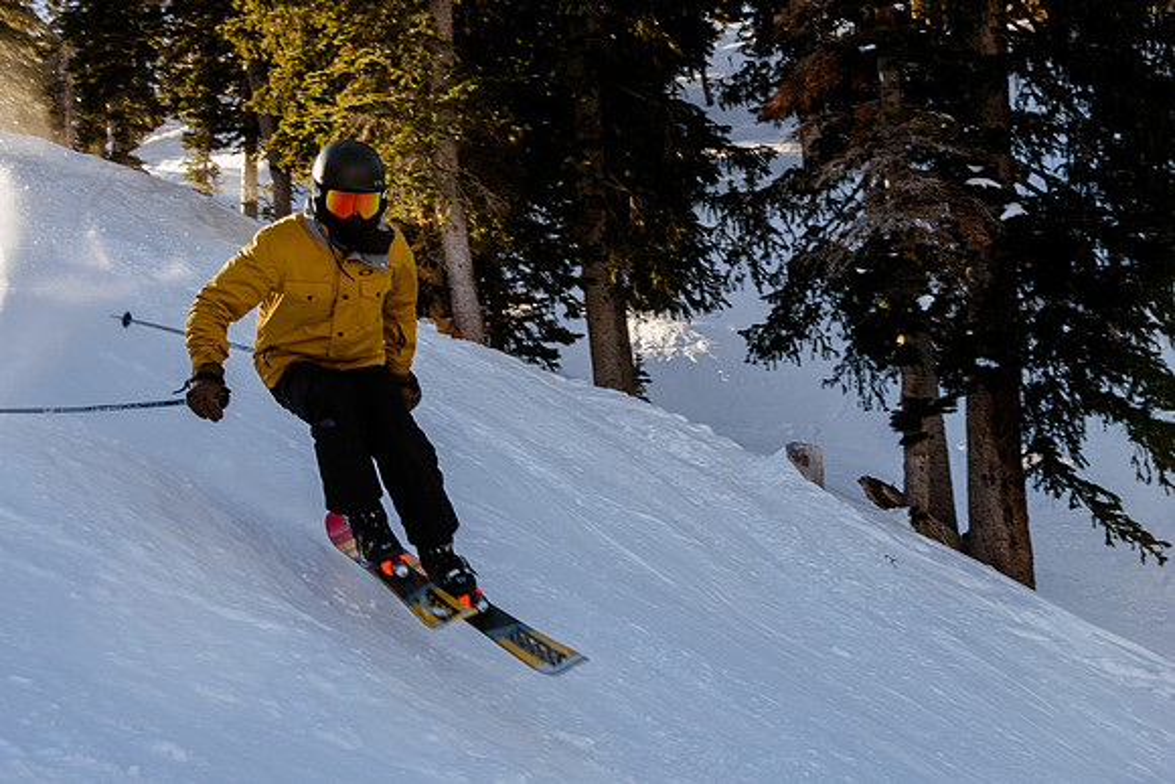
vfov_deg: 24.7
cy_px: 397
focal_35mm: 55
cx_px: 636
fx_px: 1794
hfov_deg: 36.2
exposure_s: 1/400
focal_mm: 32
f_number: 6.3
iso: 160
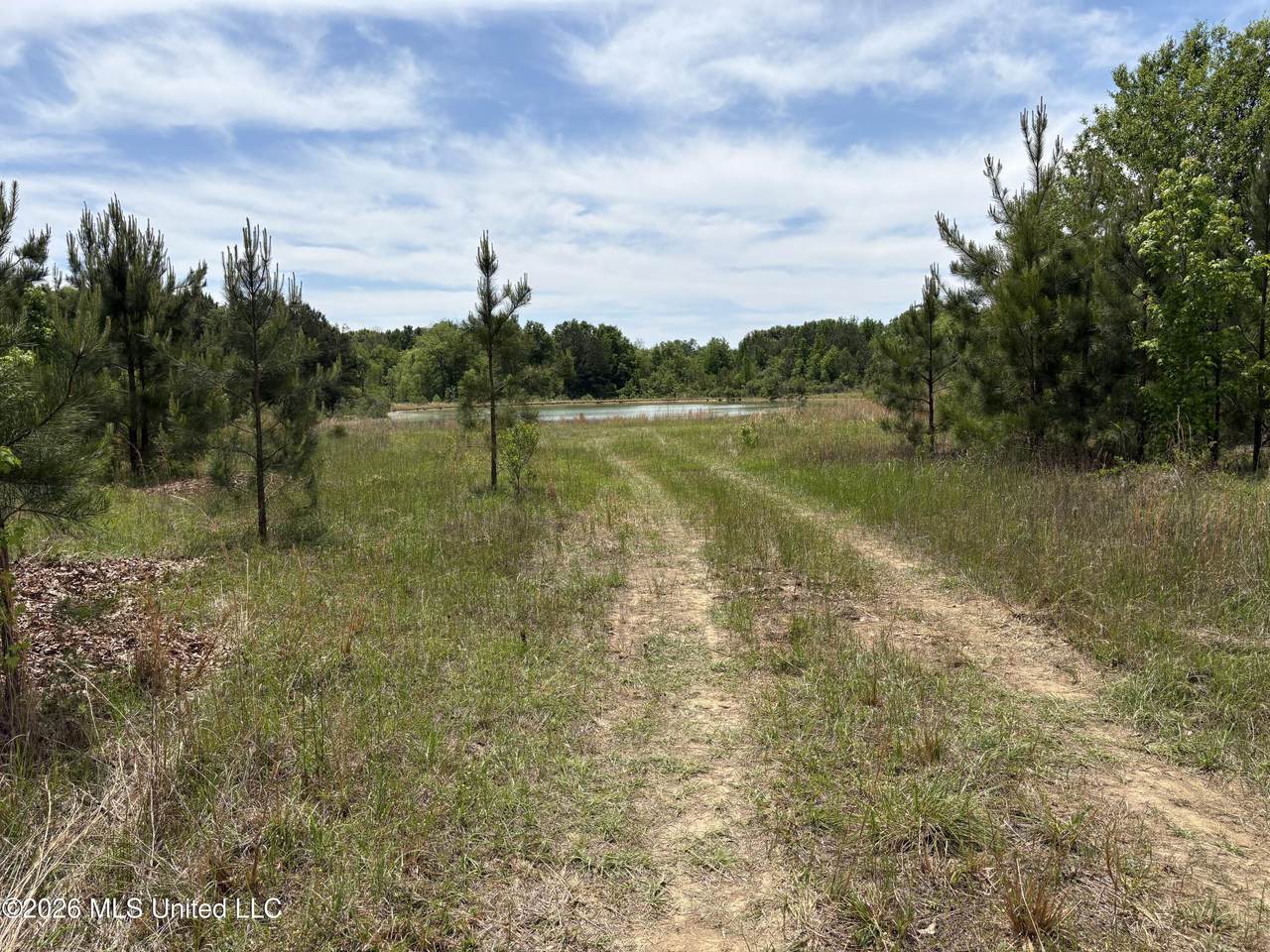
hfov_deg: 67.3
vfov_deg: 53.1
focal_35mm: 26
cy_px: 476
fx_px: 954
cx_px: 635
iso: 50
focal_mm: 5.96
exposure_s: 1/5348
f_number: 1.6
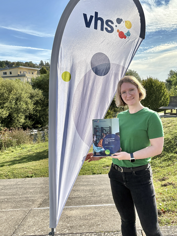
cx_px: 101
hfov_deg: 36.7
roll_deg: +2.0
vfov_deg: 47.8
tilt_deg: -2.7
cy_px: 106
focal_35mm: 39
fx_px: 266
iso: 64
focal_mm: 5.96
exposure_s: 1/7813
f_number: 1.6
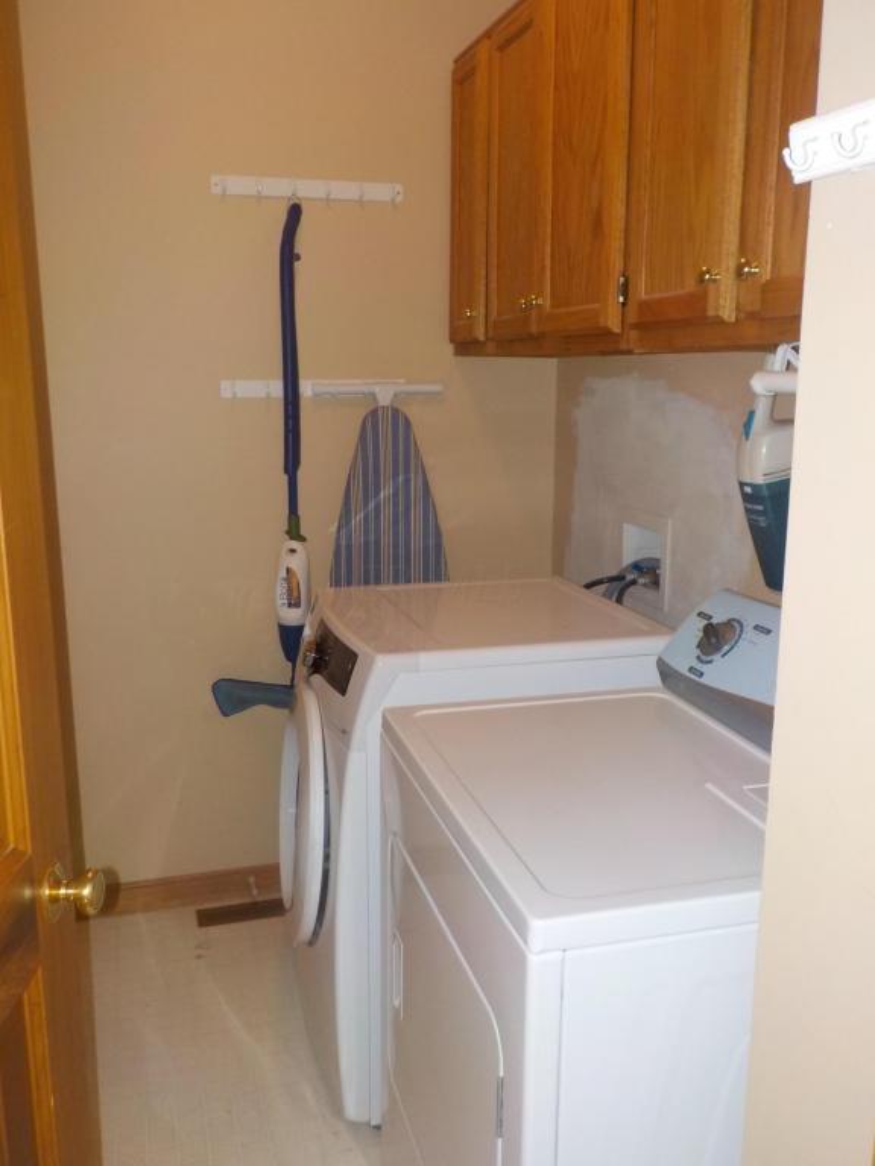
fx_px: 1011
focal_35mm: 30
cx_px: 438
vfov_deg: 60.0
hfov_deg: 46.8
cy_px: 583
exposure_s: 1/30
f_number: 3.3
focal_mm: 4.1
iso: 200
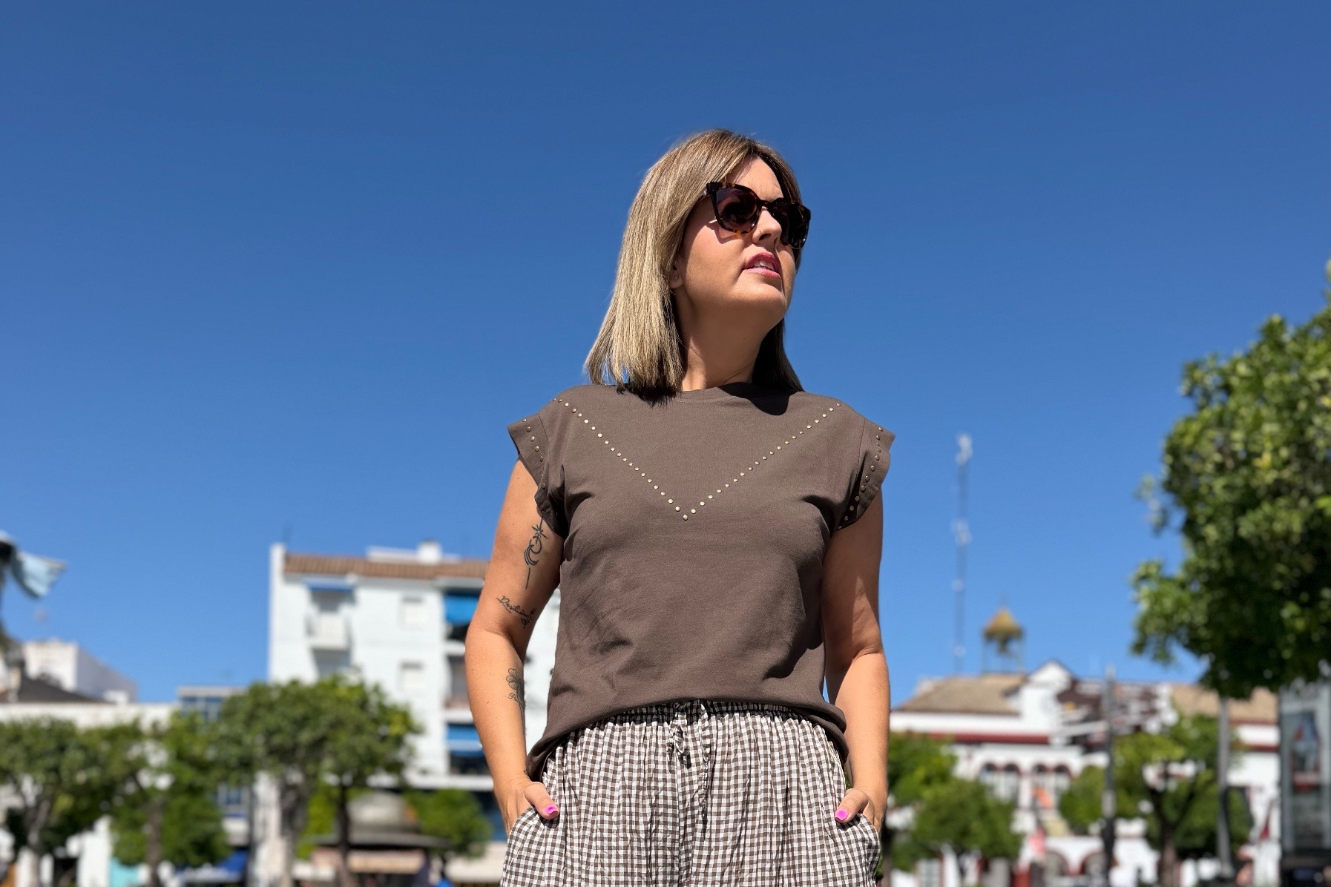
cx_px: 679
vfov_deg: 35.5
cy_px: 867
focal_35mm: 34
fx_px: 1257
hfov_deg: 55.8
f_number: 1.78
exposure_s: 1/6173
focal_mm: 6.76
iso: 80
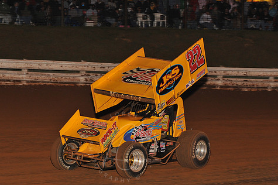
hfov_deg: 16.8
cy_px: 93
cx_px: 123
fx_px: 941
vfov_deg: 11.2
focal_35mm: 122
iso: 1250
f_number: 6.3
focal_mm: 100
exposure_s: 1/320
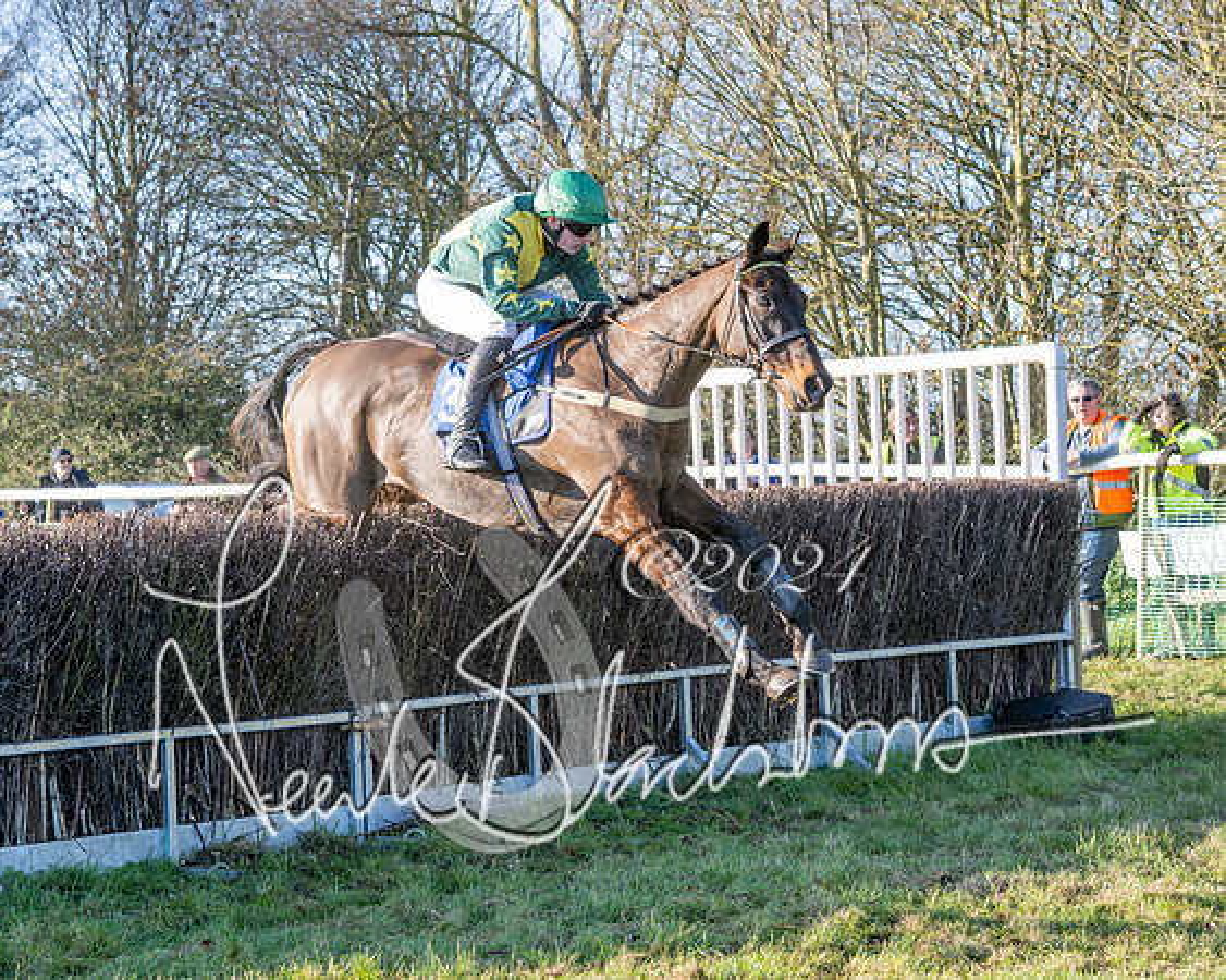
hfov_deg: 20.6
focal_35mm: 93
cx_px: 533
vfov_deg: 16.5
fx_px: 3377
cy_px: 504
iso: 400
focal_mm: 49
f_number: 4.5
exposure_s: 1/1250
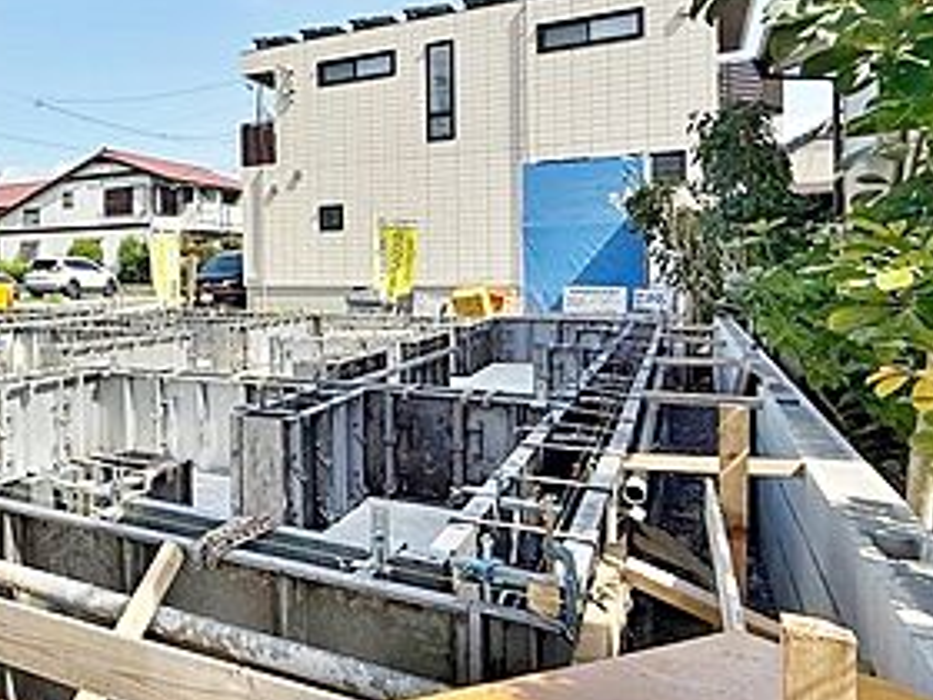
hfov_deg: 49.2
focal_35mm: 31
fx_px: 836
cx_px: 27
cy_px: 278
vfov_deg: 45.2
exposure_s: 1/2237
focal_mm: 2.22
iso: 50
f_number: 2.2
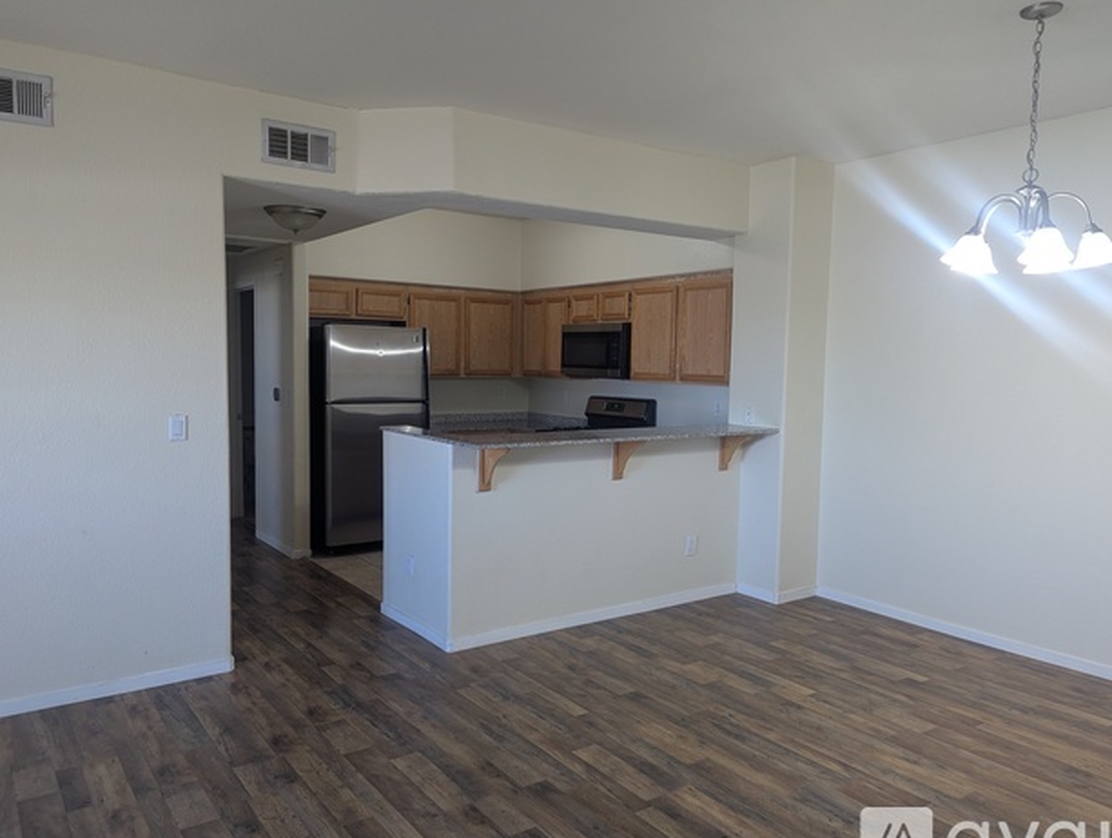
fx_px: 837
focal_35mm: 26
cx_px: 551
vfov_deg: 53.2
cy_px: 426
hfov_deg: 67.2
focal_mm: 6.81
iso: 127
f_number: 1.85
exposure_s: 1/90.9
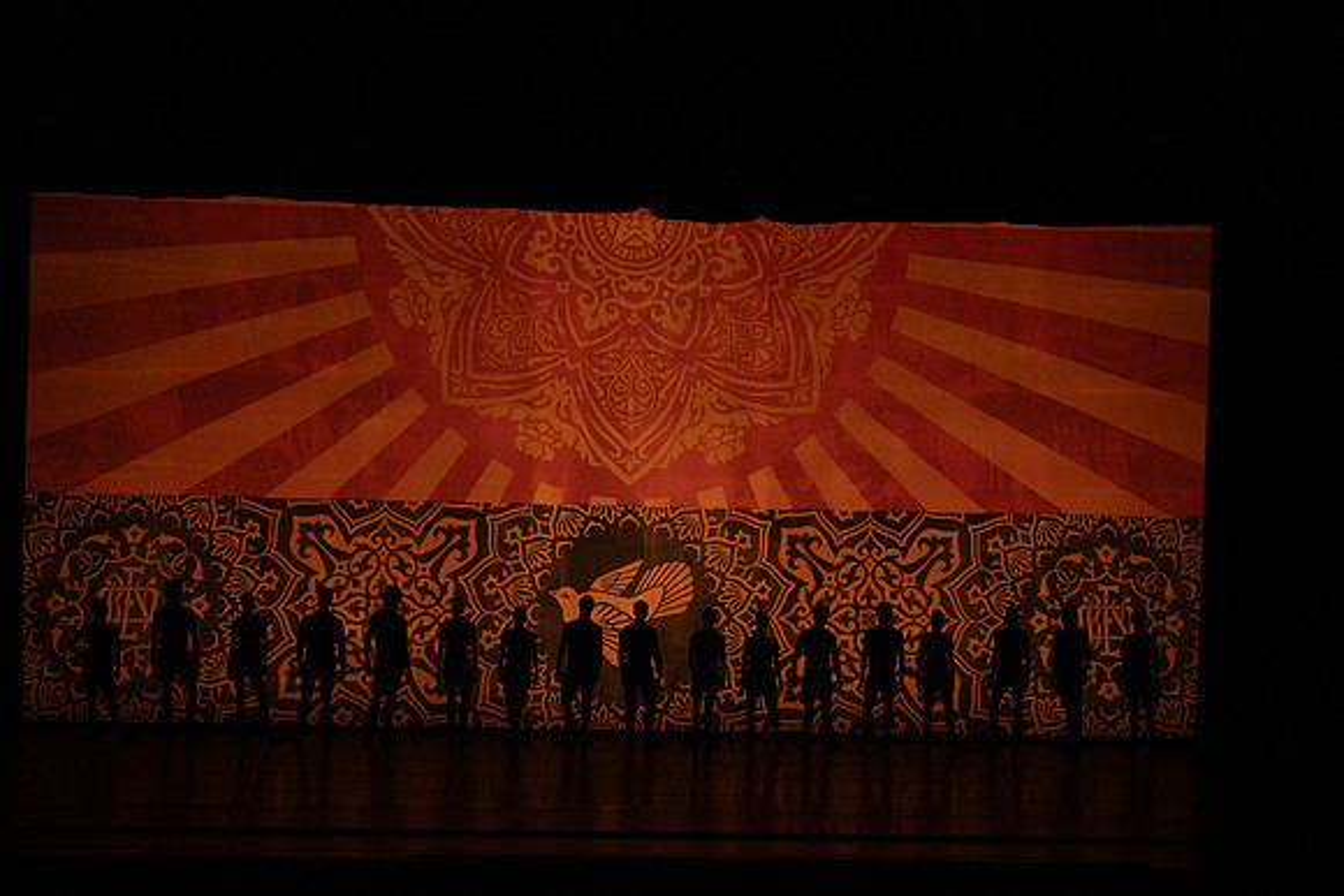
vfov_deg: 13.7
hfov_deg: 20.4
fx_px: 3734
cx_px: 672
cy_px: 448
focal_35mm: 100
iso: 6400
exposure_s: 1/400
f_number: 6.3
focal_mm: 100
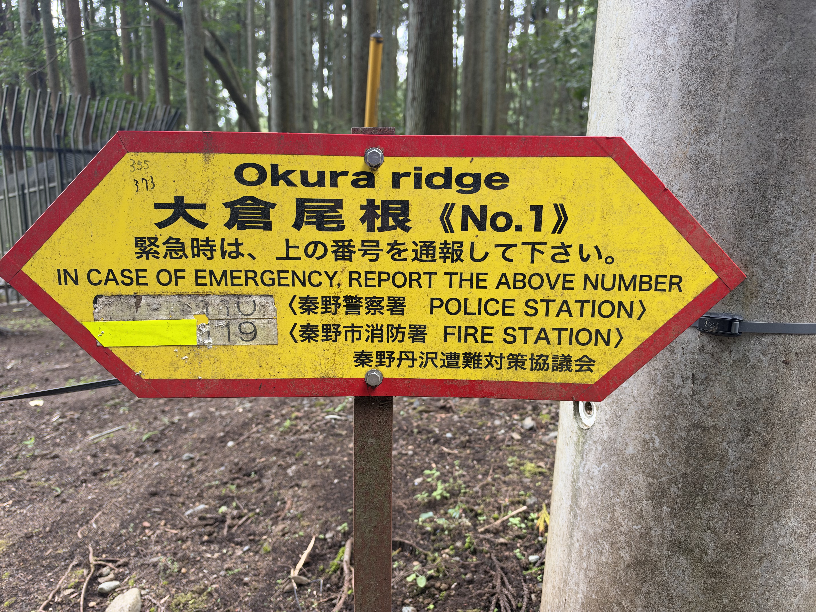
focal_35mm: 24
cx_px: 408
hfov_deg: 71.6
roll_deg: -1.5
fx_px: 566
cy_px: 306
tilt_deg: -11.1
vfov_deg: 56.8
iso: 125
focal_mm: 6.93
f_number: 1.8
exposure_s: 1/121
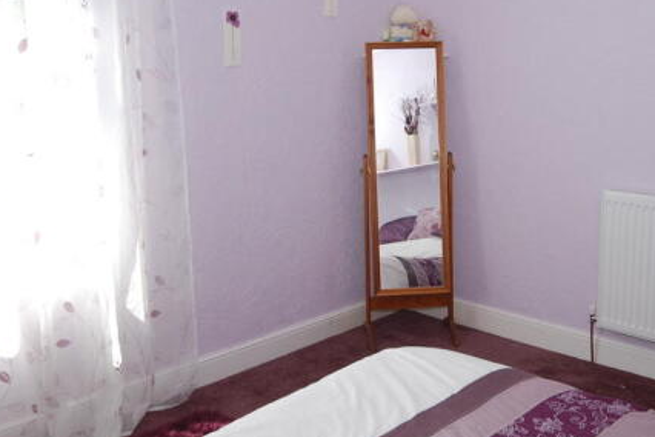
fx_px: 837
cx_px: 387
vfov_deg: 29.2
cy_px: 181
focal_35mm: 46
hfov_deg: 42.6
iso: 200
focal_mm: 20
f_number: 5.6
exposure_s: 1/60
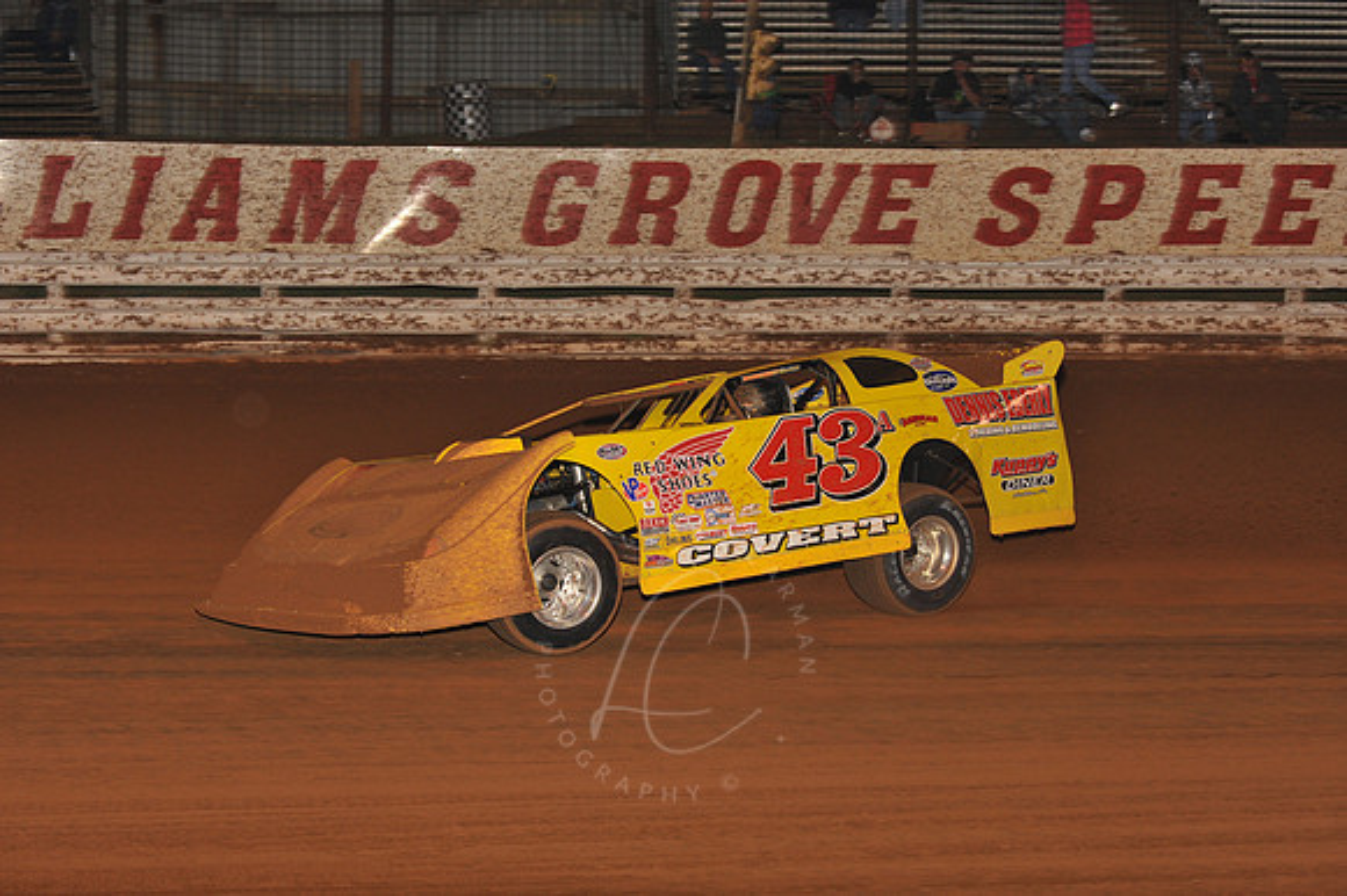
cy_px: 448
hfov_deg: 23.7
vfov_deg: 15.9
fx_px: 3216
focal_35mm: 86
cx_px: 674
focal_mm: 86
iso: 1250
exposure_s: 1/320
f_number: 6.3
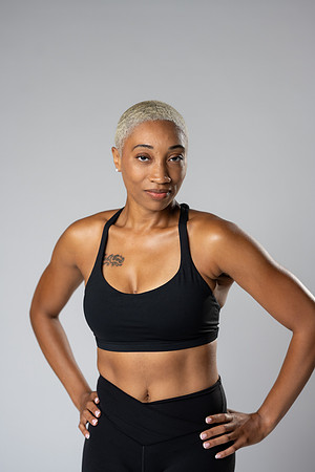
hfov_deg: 16.1
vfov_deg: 23.9
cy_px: 236
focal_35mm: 85
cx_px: 158
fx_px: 1116
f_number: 3.2
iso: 200
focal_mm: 85
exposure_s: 1/160
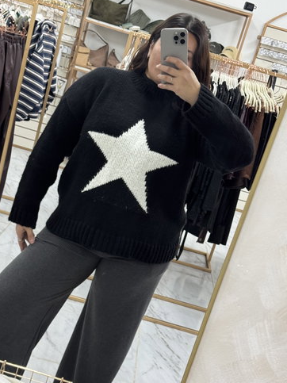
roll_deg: -14.0
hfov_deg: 27.5
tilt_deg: -14.5
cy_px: 195
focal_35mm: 53
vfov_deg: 36.2
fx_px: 586
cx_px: 141
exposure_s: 1/33
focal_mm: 6.76
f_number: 1.78
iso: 250
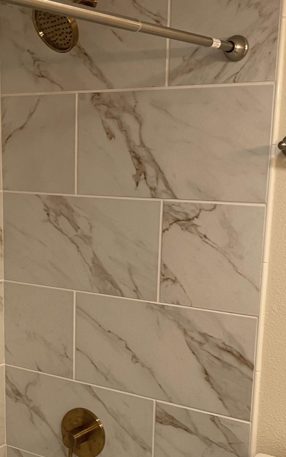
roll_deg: -0.1
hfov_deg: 22.5
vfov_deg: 35.3
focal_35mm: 57
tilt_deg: -12.5
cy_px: 312
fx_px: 711
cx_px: 68
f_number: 1.6
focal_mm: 5.1
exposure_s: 1/60
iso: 80
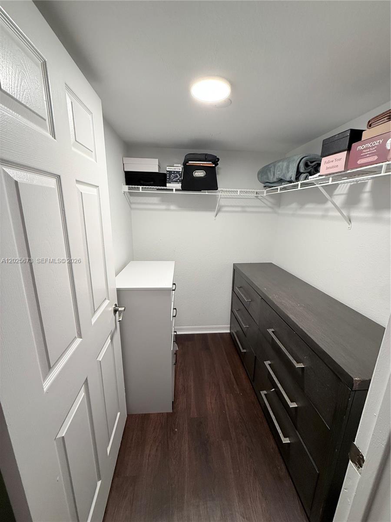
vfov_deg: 102.1
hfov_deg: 85.7
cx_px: 196
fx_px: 211
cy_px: 261
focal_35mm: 14
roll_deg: -1.6
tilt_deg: -12.8
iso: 250
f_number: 2.2
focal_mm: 2.22
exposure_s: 1/60
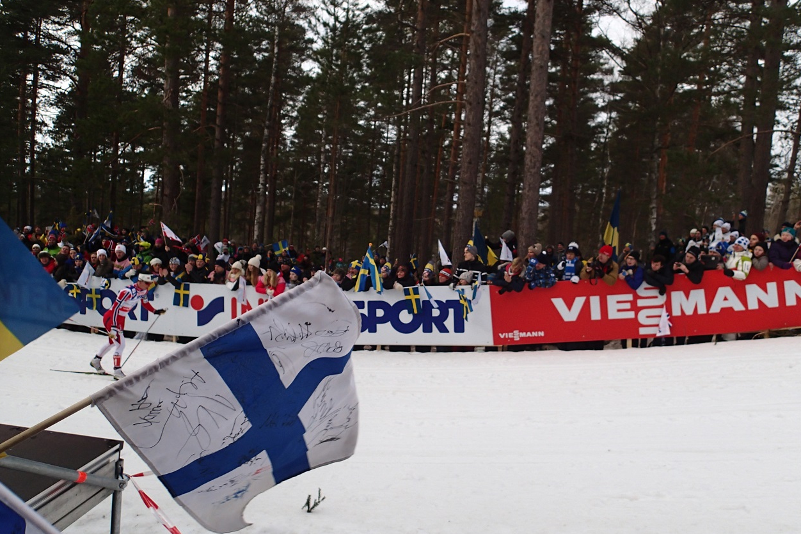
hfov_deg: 67.4
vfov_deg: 47.9
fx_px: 601
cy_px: 268
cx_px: 392
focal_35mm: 27
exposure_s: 1/640
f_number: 2.8
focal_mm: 4.5
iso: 100
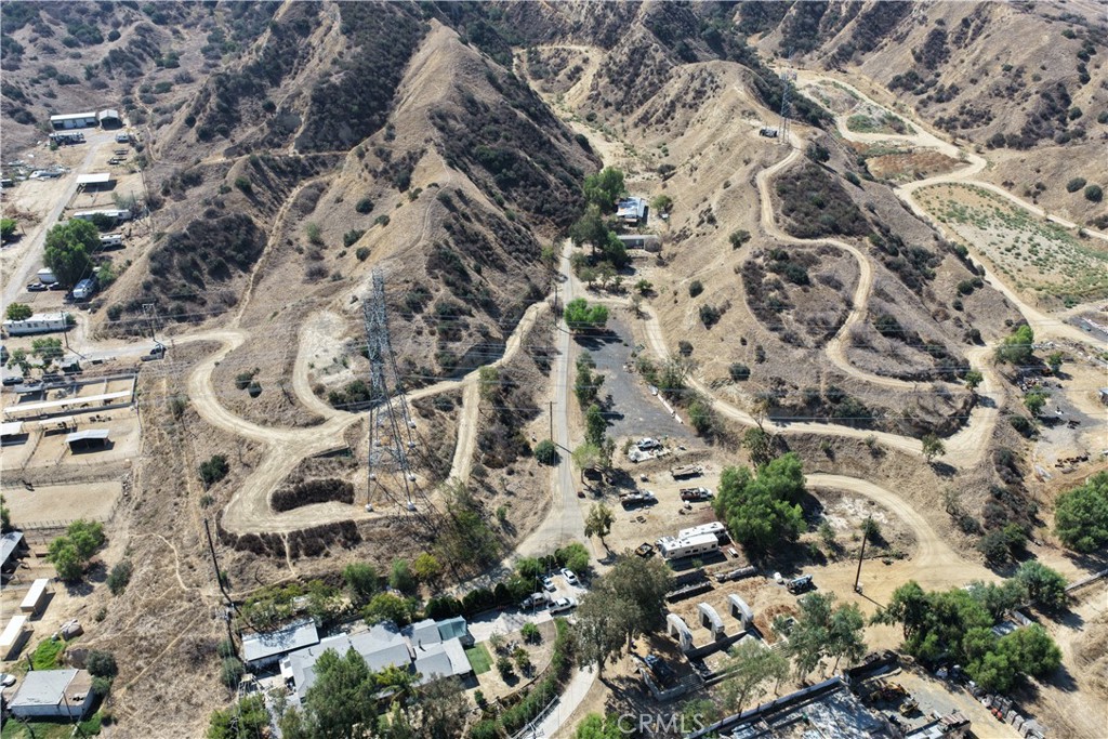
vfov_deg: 46.4
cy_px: 370
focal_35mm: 28
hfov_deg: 65.5
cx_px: 554
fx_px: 862
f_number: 2.8
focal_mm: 14.45
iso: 100
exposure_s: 1/800
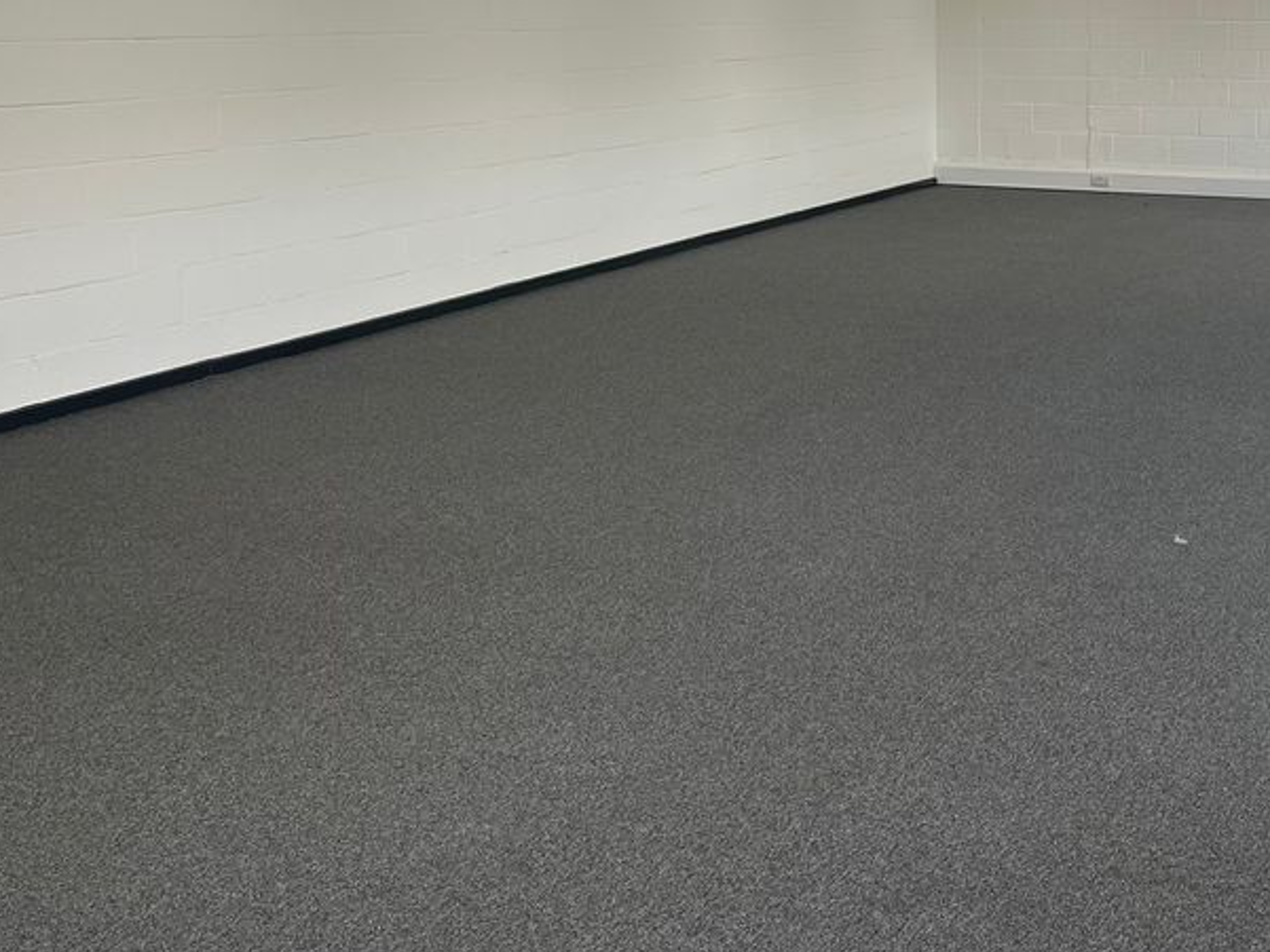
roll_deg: +0.4
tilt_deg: -4.1
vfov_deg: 29.3
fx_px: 1761
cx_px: 923
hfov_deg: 38.8
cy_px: 136
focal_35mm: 48
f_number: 1.6
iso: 50
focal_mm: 5.1
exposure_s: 1/266
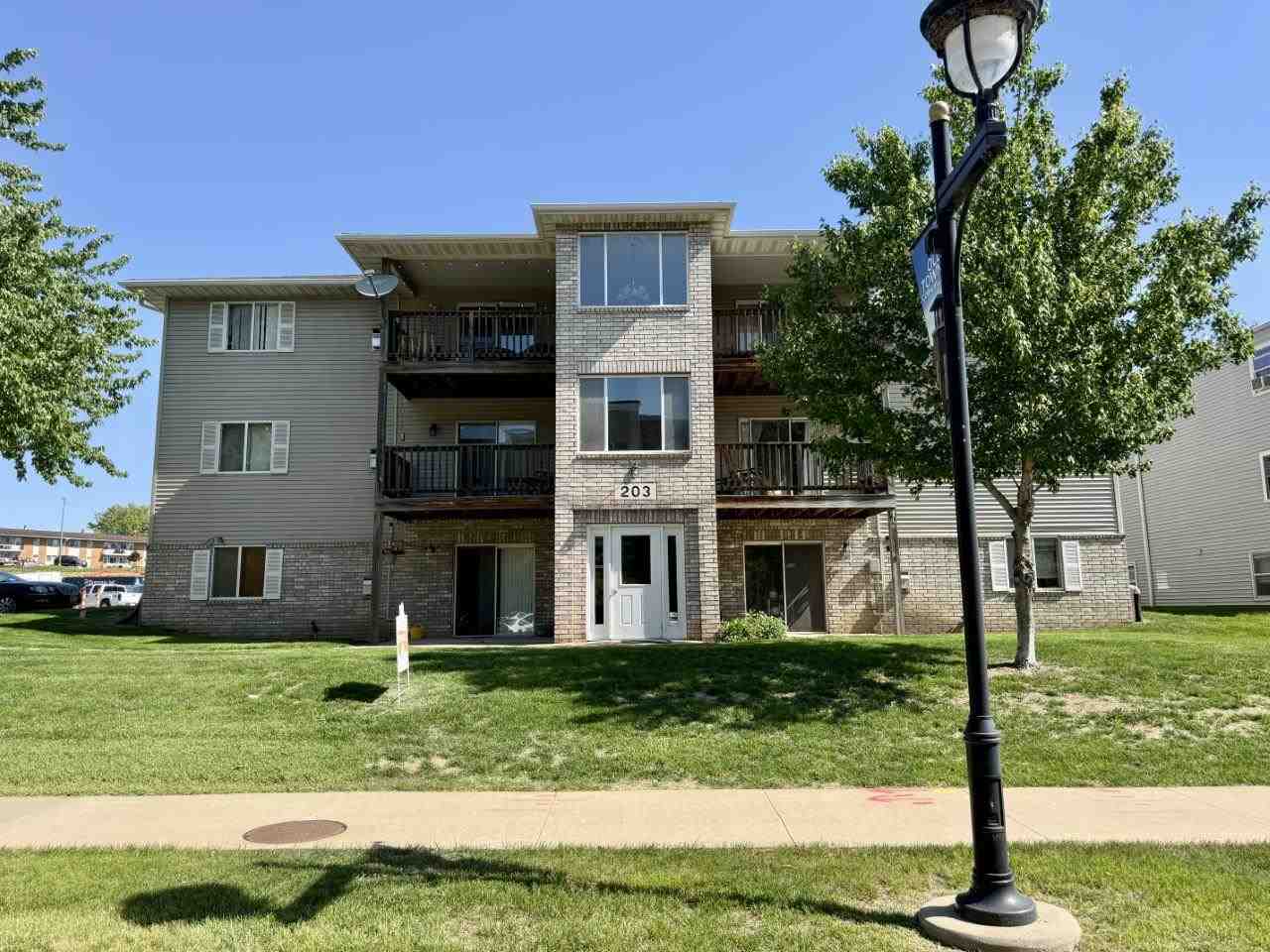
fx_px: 881
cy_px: 476
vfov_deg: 56.8
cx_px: 635
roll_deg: +0.5
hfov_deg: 71.6
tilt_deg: +8.7
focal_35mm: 24
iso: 80
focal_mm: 6.76
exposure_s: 1/2611
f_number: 1.78
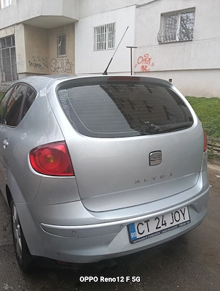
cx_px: 110
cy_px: 146
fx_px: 228
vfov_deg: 65.2
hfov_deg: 51.5
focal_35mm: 27
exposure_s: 1/33.3
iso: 80
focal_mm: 3.98
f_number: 1.8
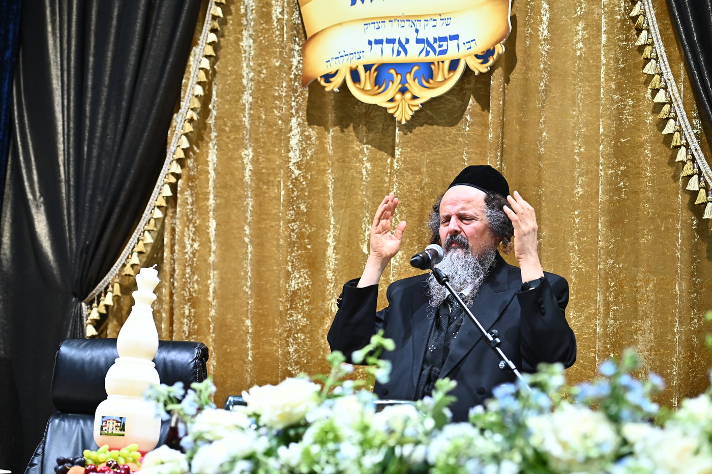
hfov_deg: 26.0
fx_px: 1542
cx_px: 356
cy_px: 237
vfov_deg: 17.5
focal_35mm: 78
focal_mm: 78
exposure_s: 1/200
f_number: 4
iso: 1250
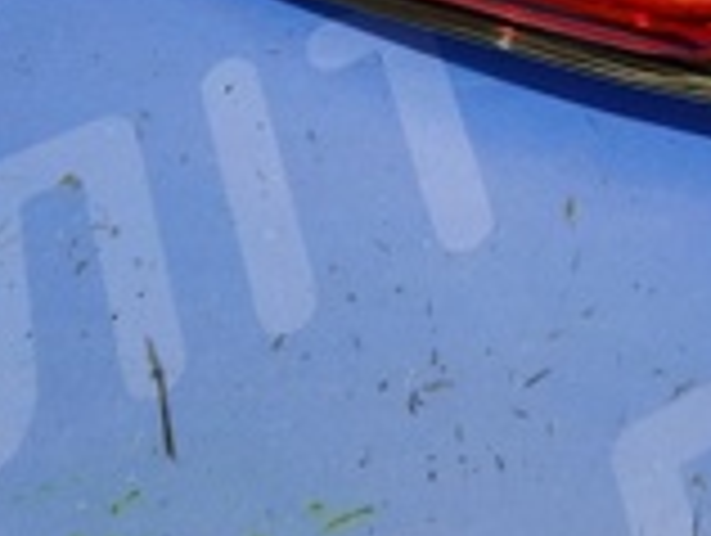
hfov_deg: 19.1
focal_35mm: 101
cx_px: 616
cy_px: -320
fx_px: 2078
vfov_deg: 13.6
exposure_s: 1/30
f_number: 2
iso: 320
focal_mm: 4.6
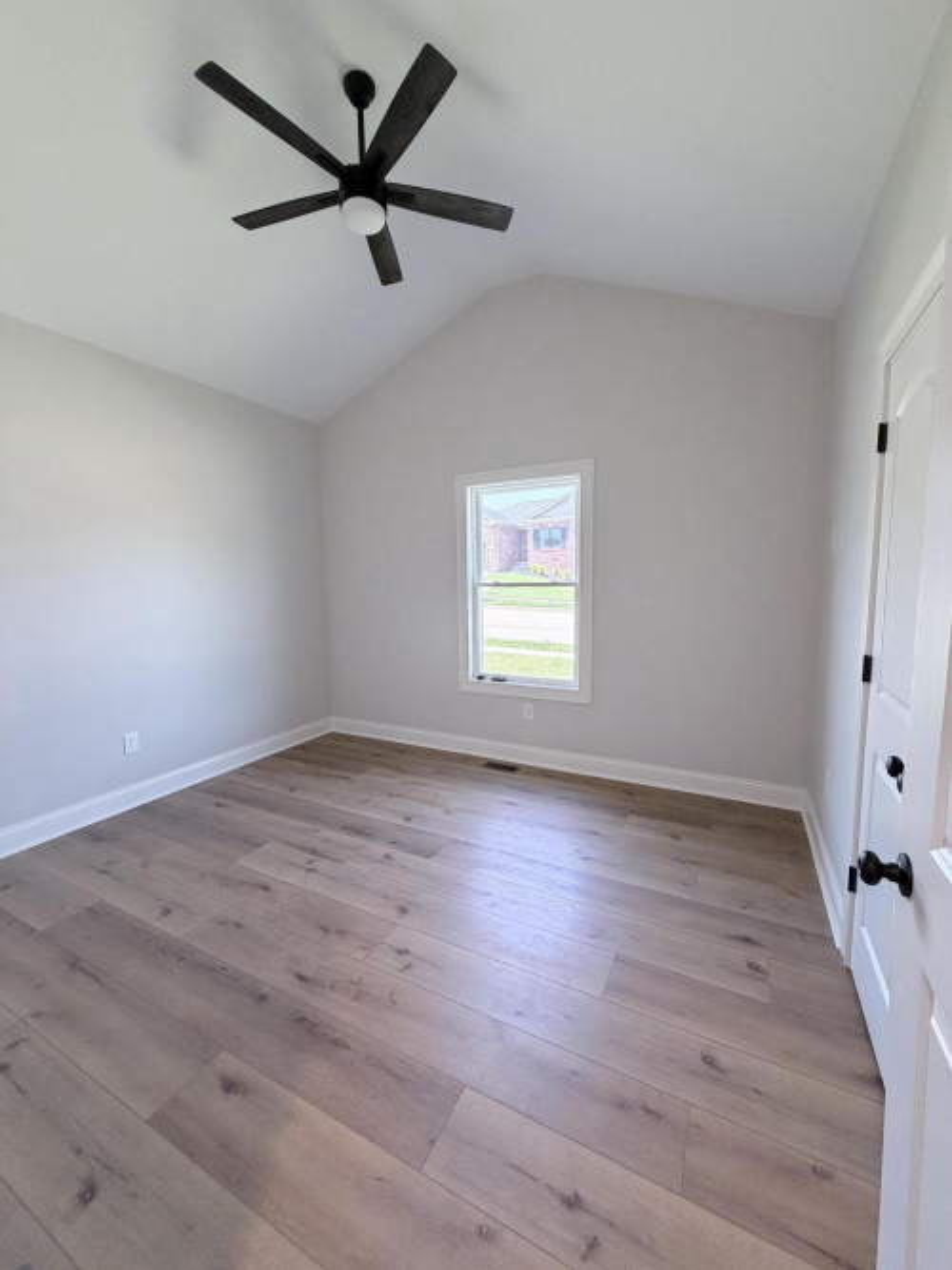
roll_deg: +0.7
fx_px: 514
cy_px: 635
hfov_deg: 85.7
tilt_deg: -5.5
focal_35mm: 14
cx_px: 476
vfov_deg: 102.1
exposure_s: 1/60
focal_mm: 2.22
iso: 250
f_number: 2.2
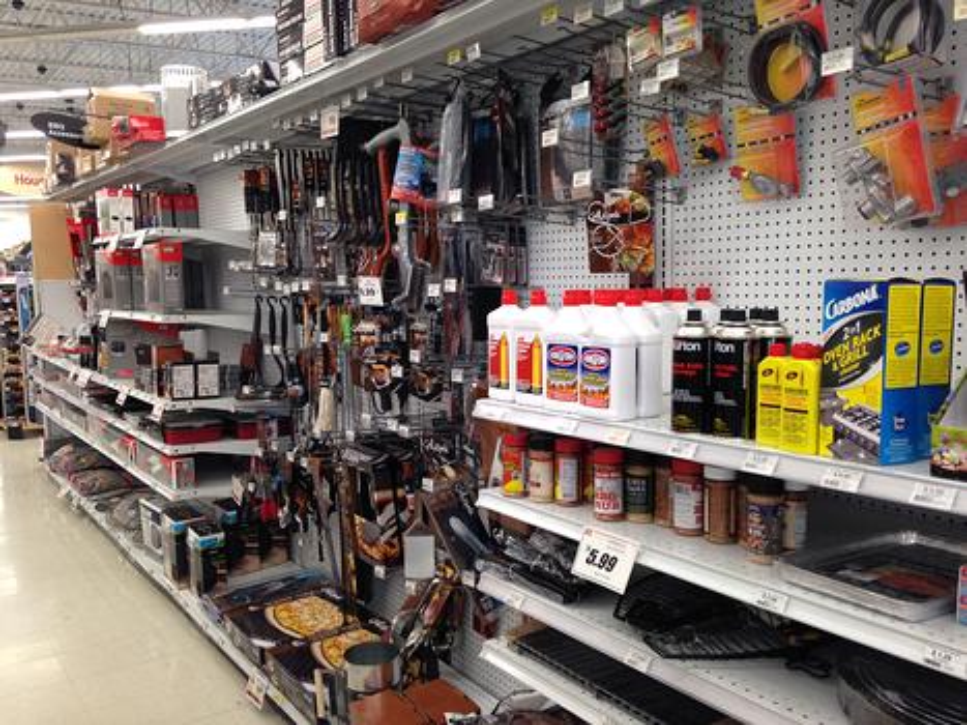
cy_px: 362
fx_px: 922
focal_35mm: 33
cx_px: 484
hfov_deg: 55.4
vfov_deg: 42.9
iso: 50
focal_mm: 4.12
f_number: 2.4
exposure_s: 1/20
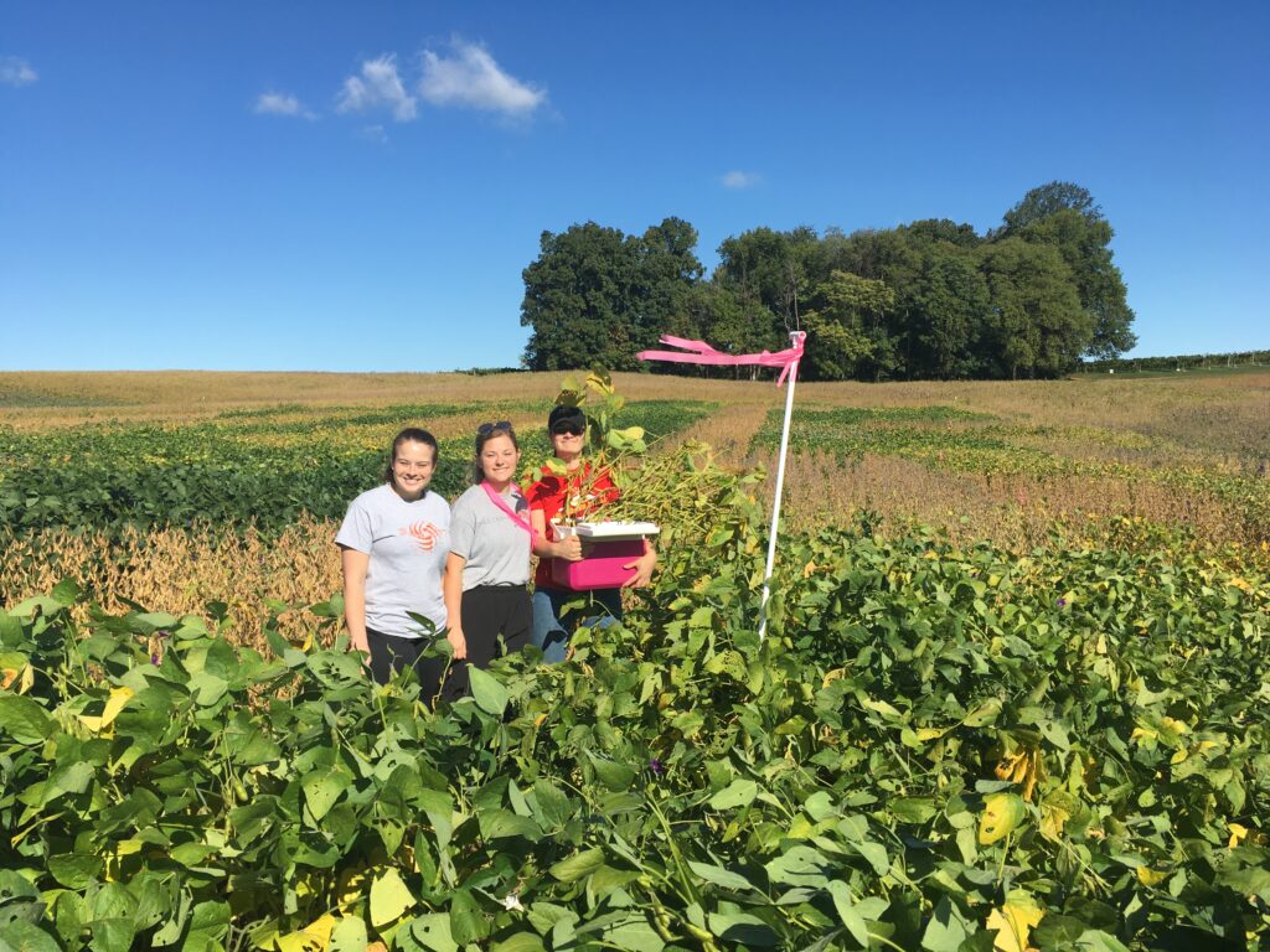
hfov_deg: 61.7
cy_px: 476
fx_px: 1064
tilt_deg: -1.5
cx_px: 635
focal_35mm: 29
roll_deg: -0.2
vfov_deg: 48.2
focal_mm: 4.15
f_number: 2.2
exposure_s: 1/1748
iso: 25
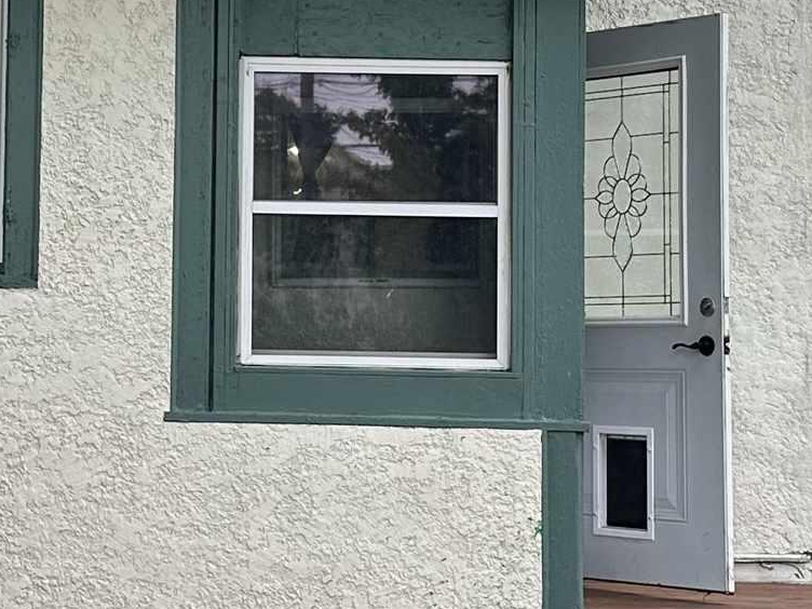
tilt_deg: +3.8
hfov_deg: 19.8
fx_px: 2299
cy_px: 217
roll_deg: -1.1
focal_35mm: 98
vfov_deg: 15.1
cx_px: 167
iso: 80
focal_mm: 6.86
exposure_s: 1/305
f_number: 1.78
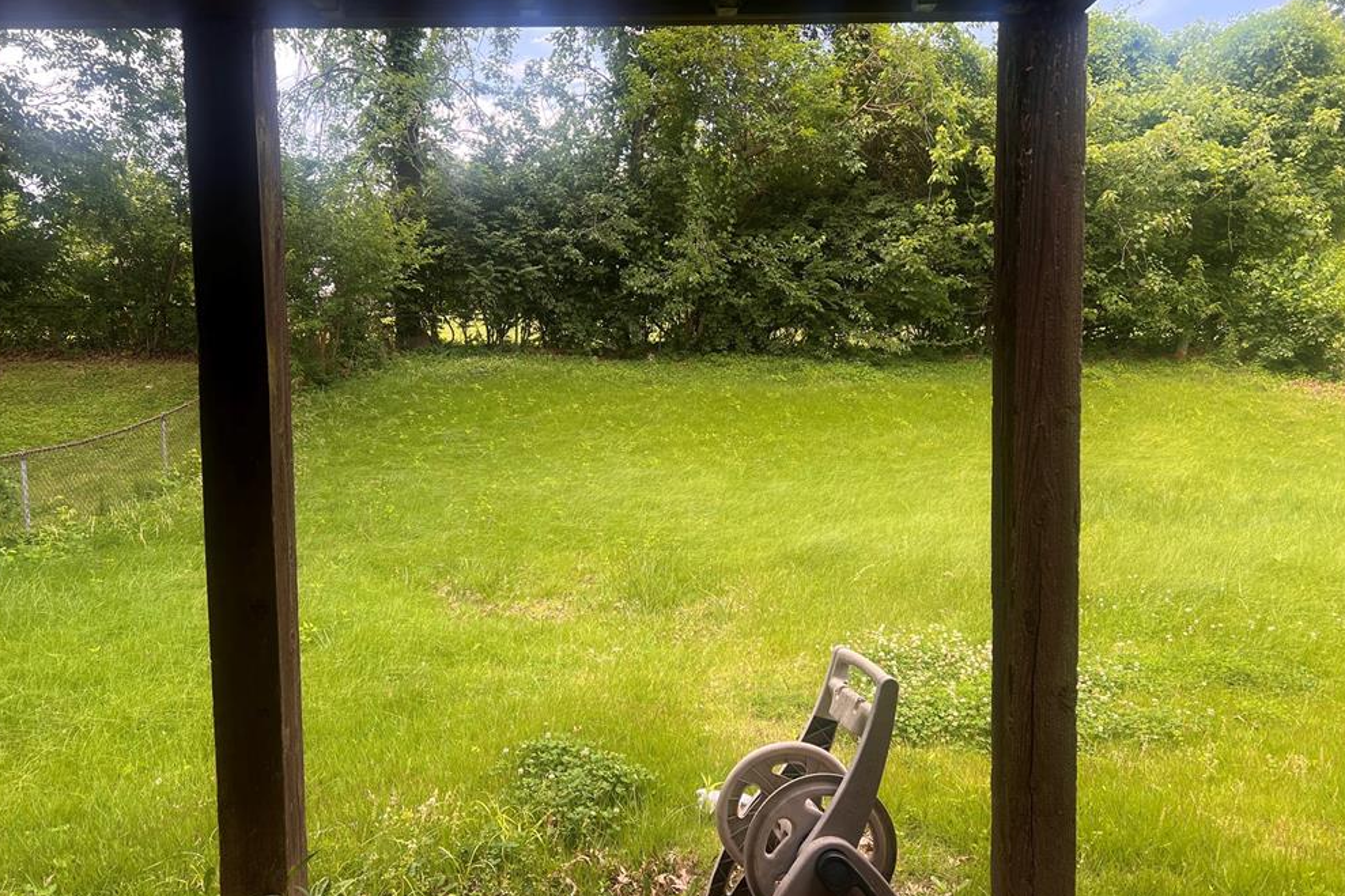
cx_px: 661
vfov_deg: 46.4
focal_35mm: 28
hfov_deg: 65.5
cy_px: 457
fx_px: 1046
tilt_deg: -4.3
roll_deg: +0.8
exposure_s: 1/439
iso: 50
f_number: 1.5
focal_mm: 5.7
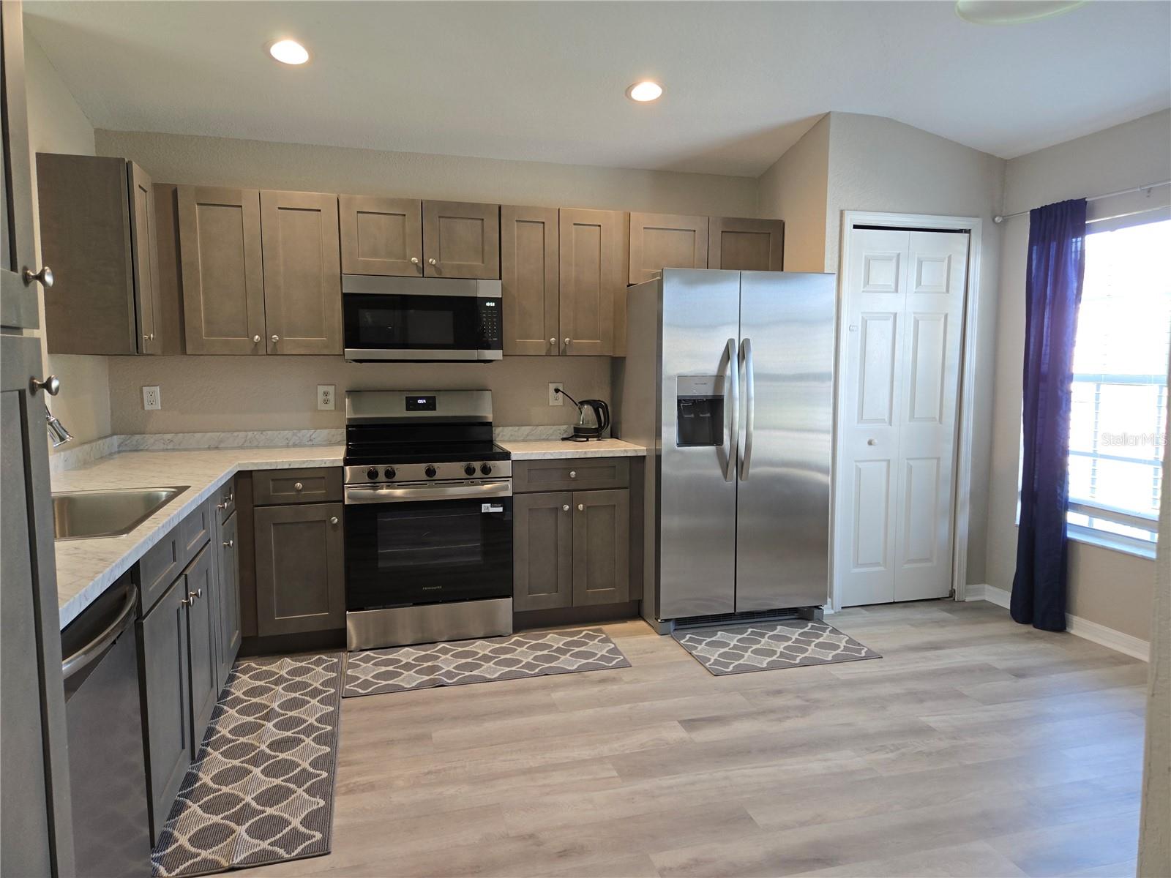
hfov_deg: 73.9
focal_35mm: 23
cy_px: 439
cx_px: 586
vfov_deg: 58.9
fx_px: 778
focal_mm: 5.4
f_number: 1.8
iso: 80
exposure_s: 1/50.2
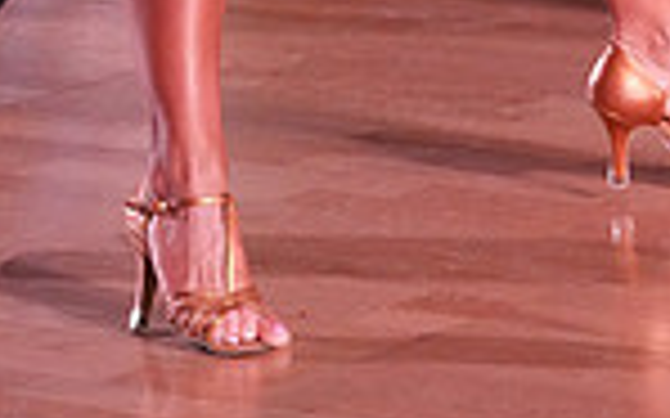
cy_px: -840
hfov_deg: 5.2
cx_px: 465
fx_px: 7392
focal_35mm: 405
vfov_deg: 3.2
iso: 5000
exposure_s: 1/250
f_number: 6.3
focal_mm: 102
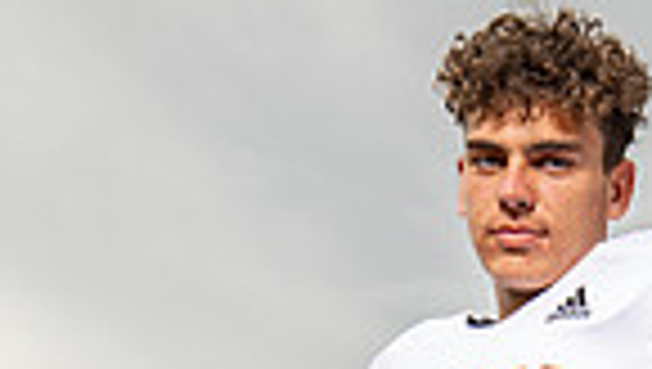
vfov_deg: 10.7
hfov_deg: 22.4
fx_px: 1627
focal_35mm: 94
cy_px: 936
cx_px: 495
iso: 100
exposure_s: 1/250
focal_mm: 29
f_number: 5.6
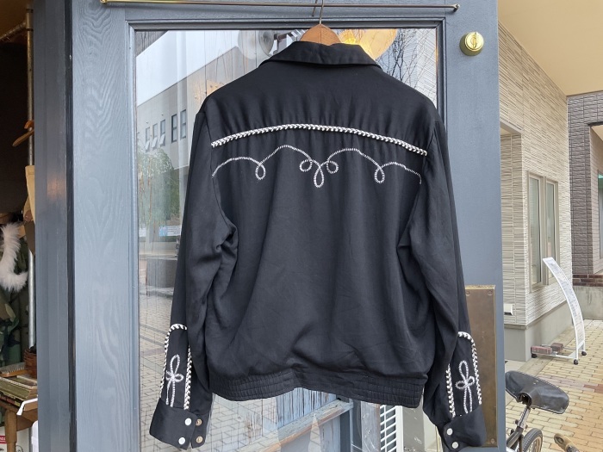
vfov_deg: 48.2
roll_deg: +1.0
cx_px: 302
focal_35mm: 29
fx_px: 505
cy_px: 226
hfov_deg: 61.7
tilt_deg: +1.5
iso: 40
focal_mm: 3
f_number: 1.8
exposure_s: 1/100
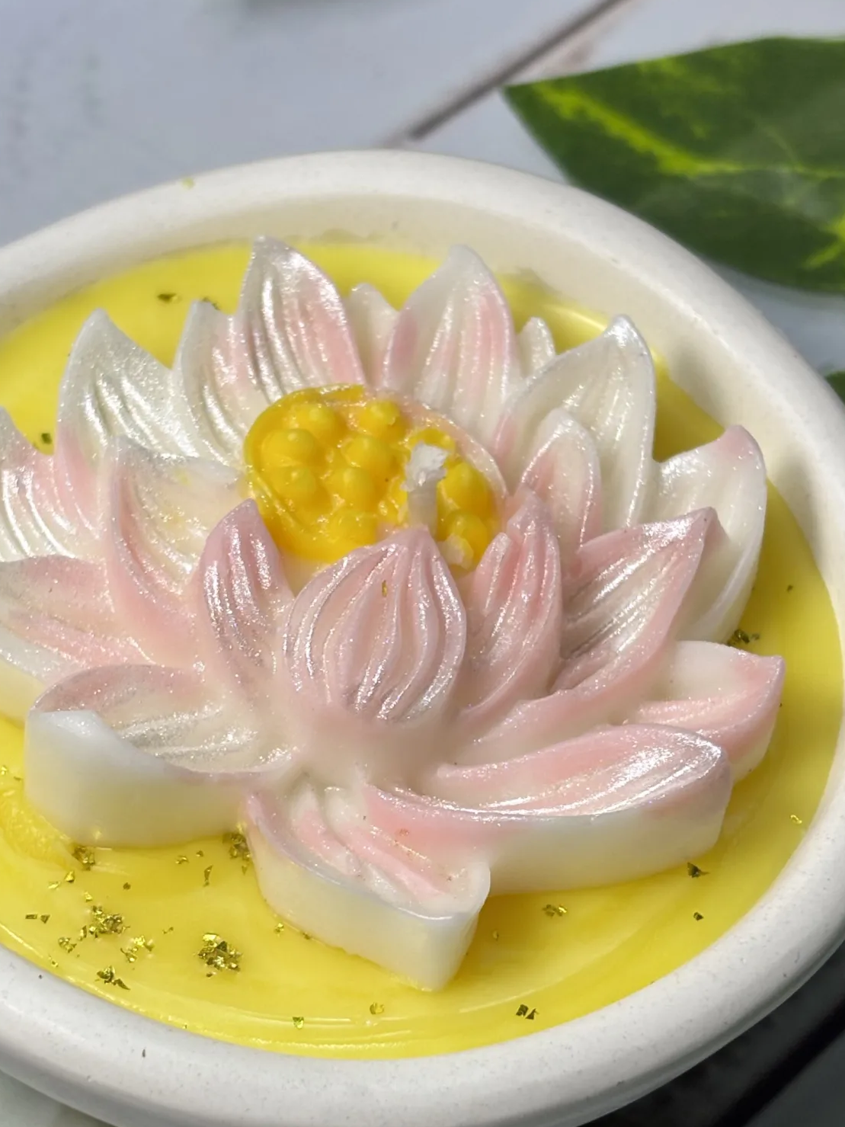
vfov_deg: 21.7
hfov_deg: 16.4
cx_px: 354
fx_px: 2930
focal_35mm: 90
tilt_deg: -55.6
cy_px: 715
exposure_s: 1/100
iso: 40
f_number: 1.6
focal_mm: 5.96
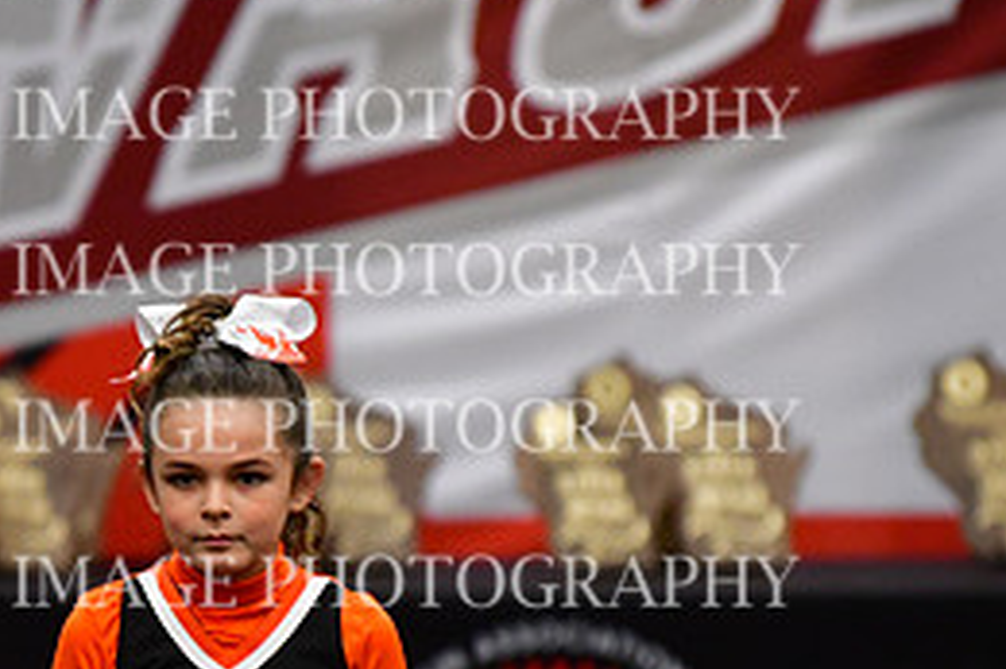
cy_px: 659
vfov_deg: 2.0
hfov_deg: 3.1
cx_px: 240
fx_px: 18710
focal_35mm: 670
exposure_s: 1/800
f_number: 2.8
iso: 4000
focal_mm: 200
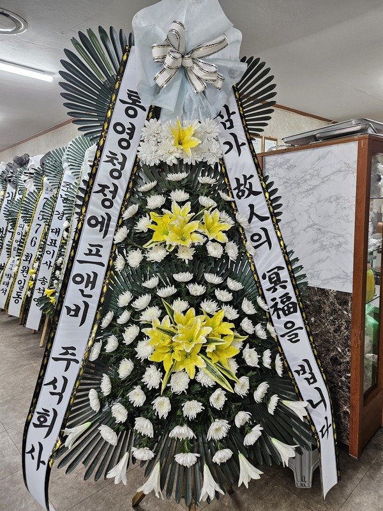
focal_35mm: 23
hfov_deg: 58.9
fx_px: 339
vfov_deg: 73.9
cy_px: 256
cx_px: 192
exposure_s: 1/120
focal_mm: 5.4
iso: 400
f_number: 1.8
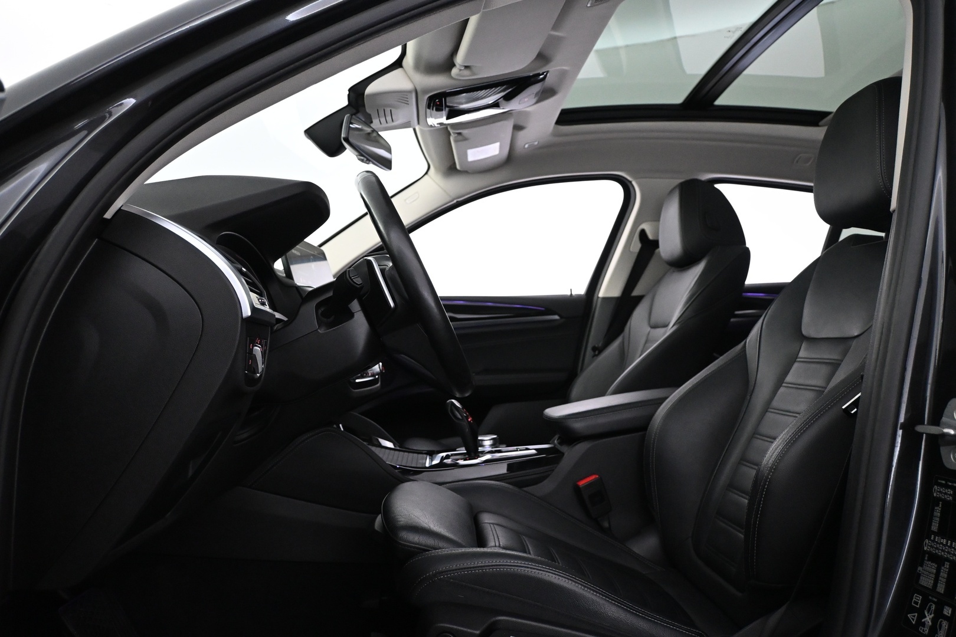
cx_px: 478
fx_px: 737
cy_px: 318
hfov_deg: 65.9
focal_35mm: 28
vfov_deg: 46.8
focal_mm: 18.5
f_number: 3.8
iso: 3200
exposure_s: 1/60
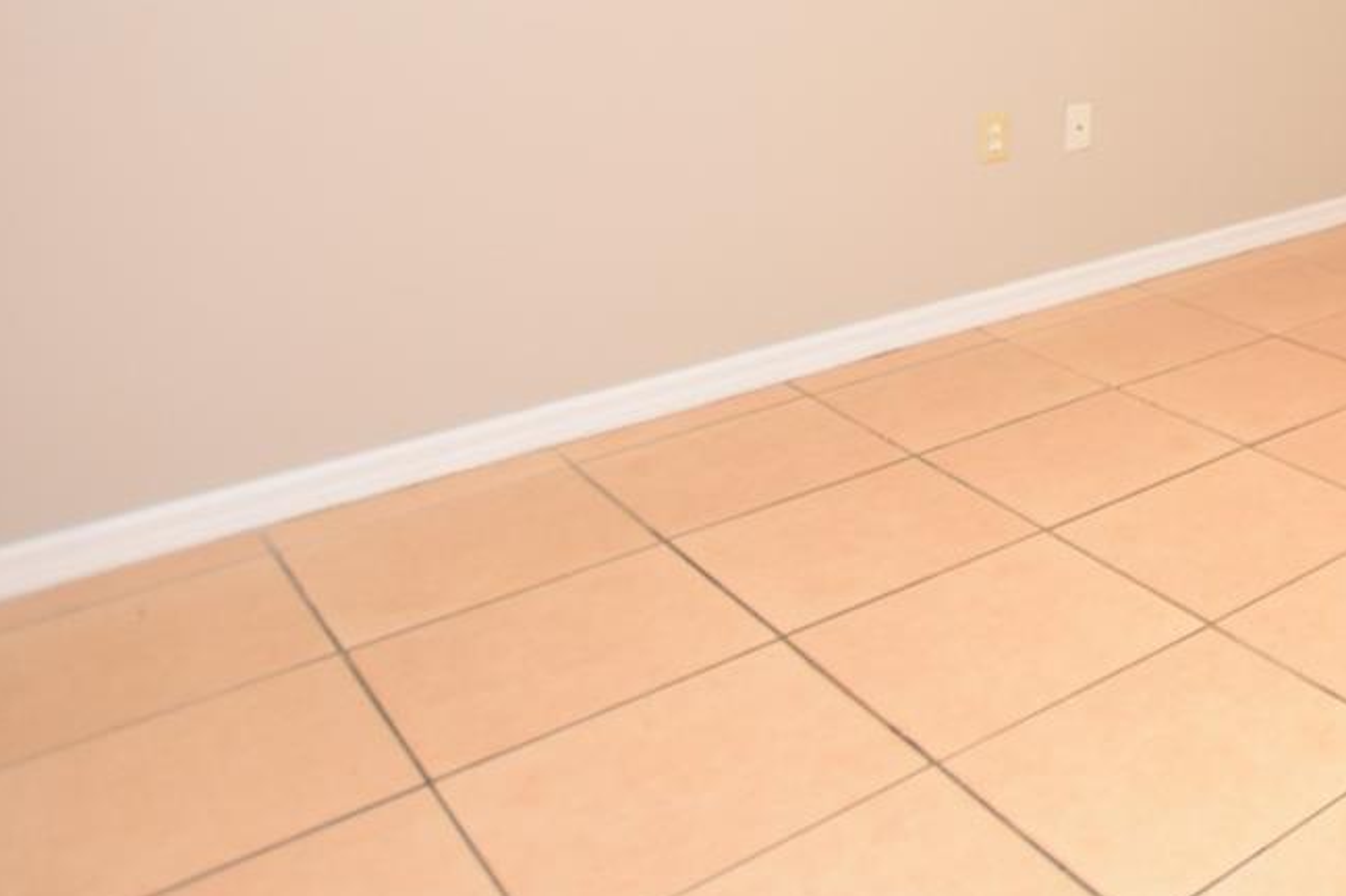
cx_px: 1551
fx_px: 1383
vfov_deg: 31.5
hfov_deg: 39.8
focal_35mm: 37
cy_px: -110
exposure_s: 1/60
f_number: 4
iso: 500
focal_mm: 10
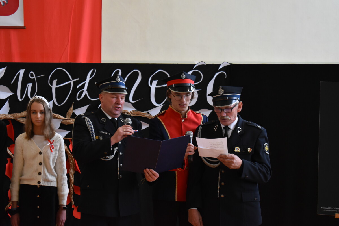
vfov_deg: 16.6
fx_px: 777
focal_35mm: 82
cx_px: 170
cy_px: 113
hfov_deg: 24.6
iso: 1100
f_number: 5.6
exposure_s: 1/60
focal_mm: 55
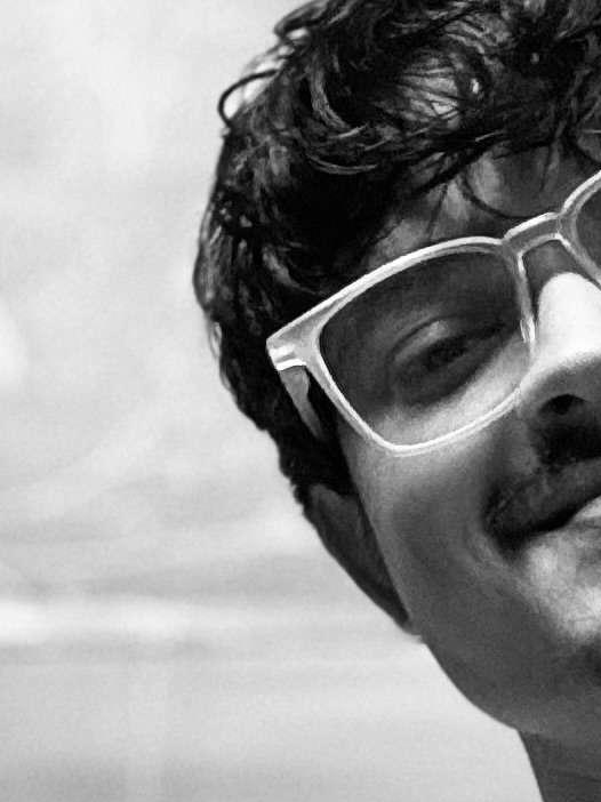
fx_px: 3058
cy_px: 521
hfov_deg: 10.8
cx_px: 930
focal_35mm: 132
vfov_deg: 14.9
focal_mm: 2.69
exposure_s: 1/17
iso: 640
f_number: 1.9
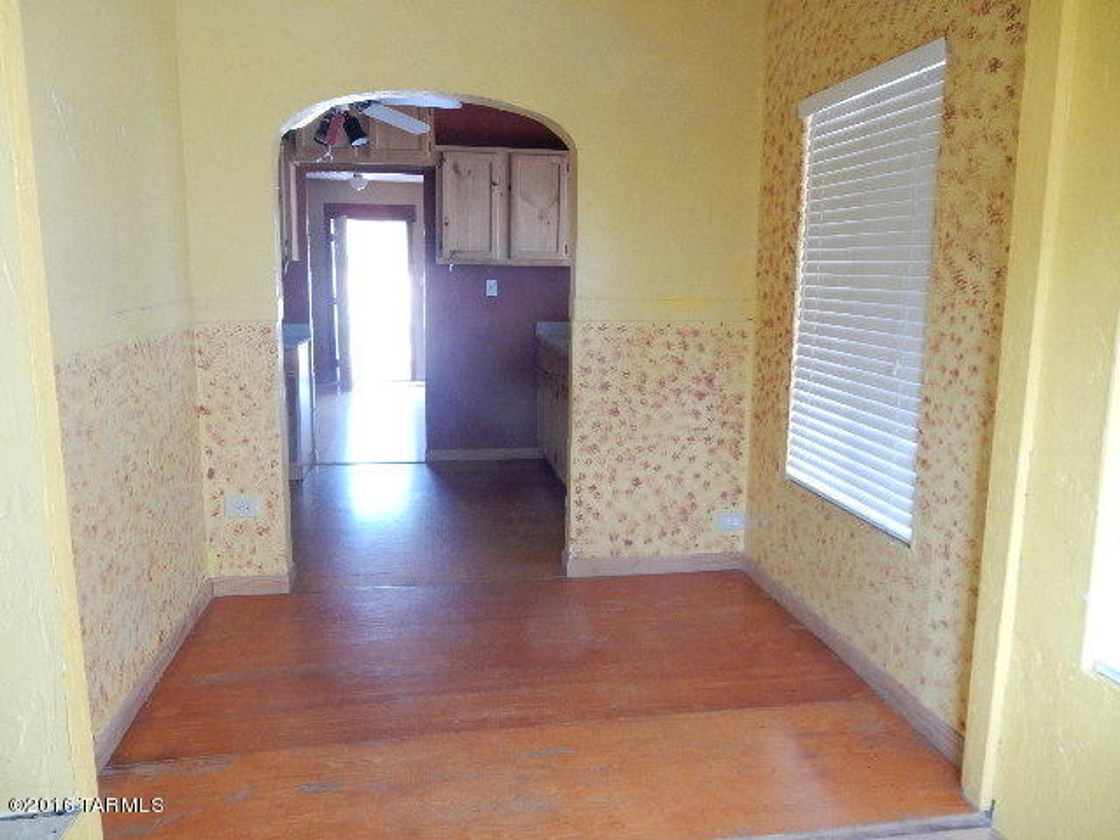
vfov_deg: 54.9
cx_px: 560
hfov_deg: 69.4
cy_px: 420
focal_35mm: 25
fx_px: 809
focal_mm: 4.5
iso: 400
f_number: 3.7
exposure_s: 1/40
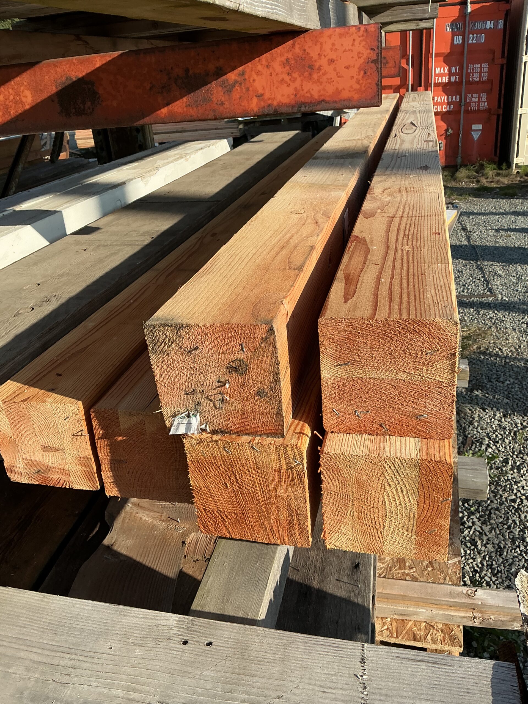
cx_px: 264
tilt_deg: -24.6
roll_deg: +5.3
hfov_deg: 48.2
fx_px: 590
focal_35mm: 29
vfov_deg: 61.7
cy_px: 352
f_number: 1.8
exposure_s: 1/1055
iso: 25
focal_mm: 3
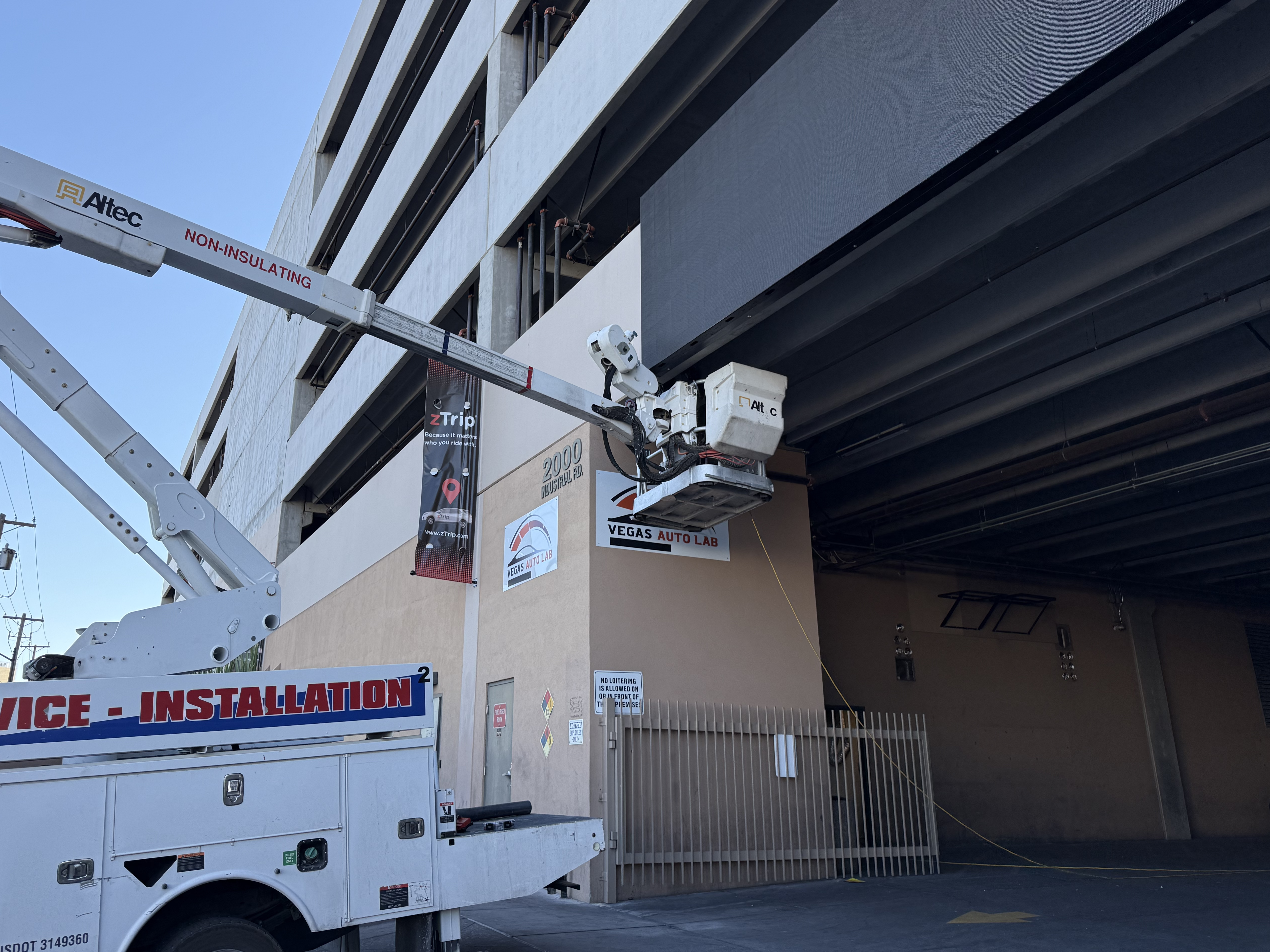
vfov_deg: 51.2
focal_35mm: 27
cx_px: 564
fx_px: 991
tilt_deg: +19.8
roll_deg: -0.5
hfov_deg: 65.1
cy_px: 418
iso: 100
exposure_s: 1/1585
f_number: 1.78
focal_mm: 6.76
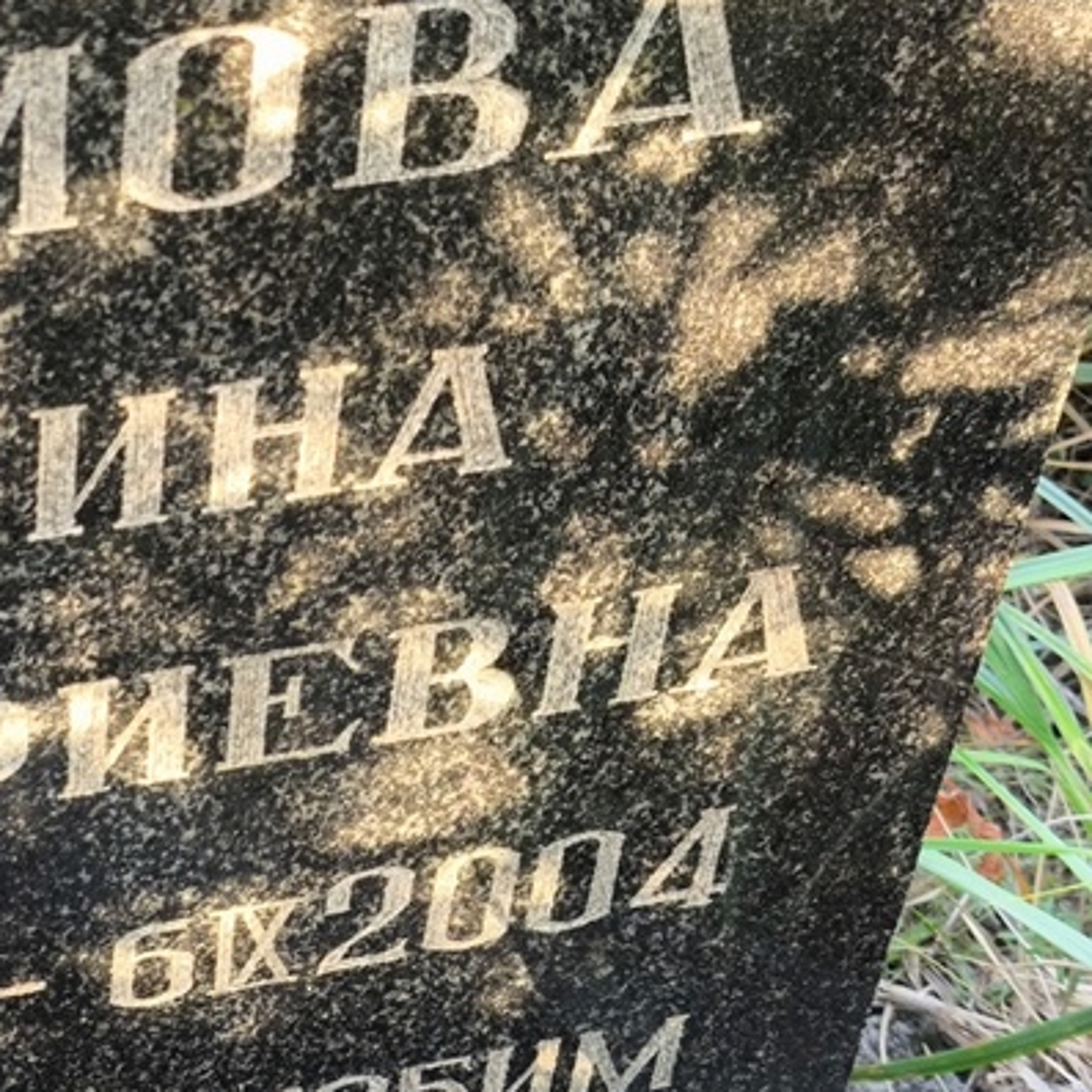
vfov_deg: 19.5
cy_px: 547
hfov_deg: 19.0
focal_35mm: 89
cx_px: -4
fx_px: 3176
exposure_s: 1/60
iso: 125
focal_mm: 4.71
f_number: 1.7
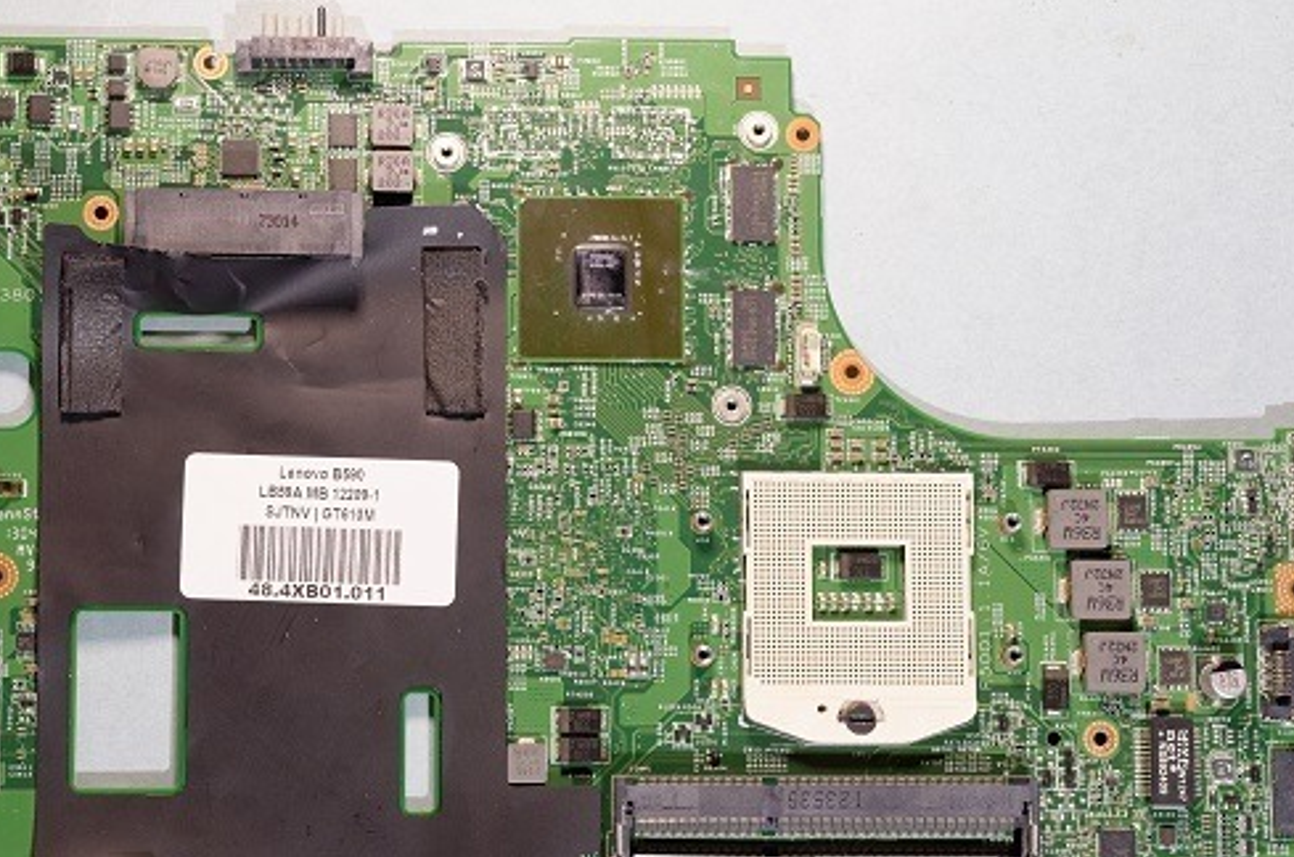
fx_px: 2395
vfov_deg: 20.2
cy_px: 590
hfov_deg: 30.2
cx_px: 550
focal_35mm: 67
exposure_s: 1/3
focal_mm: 29
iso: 100
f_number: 8
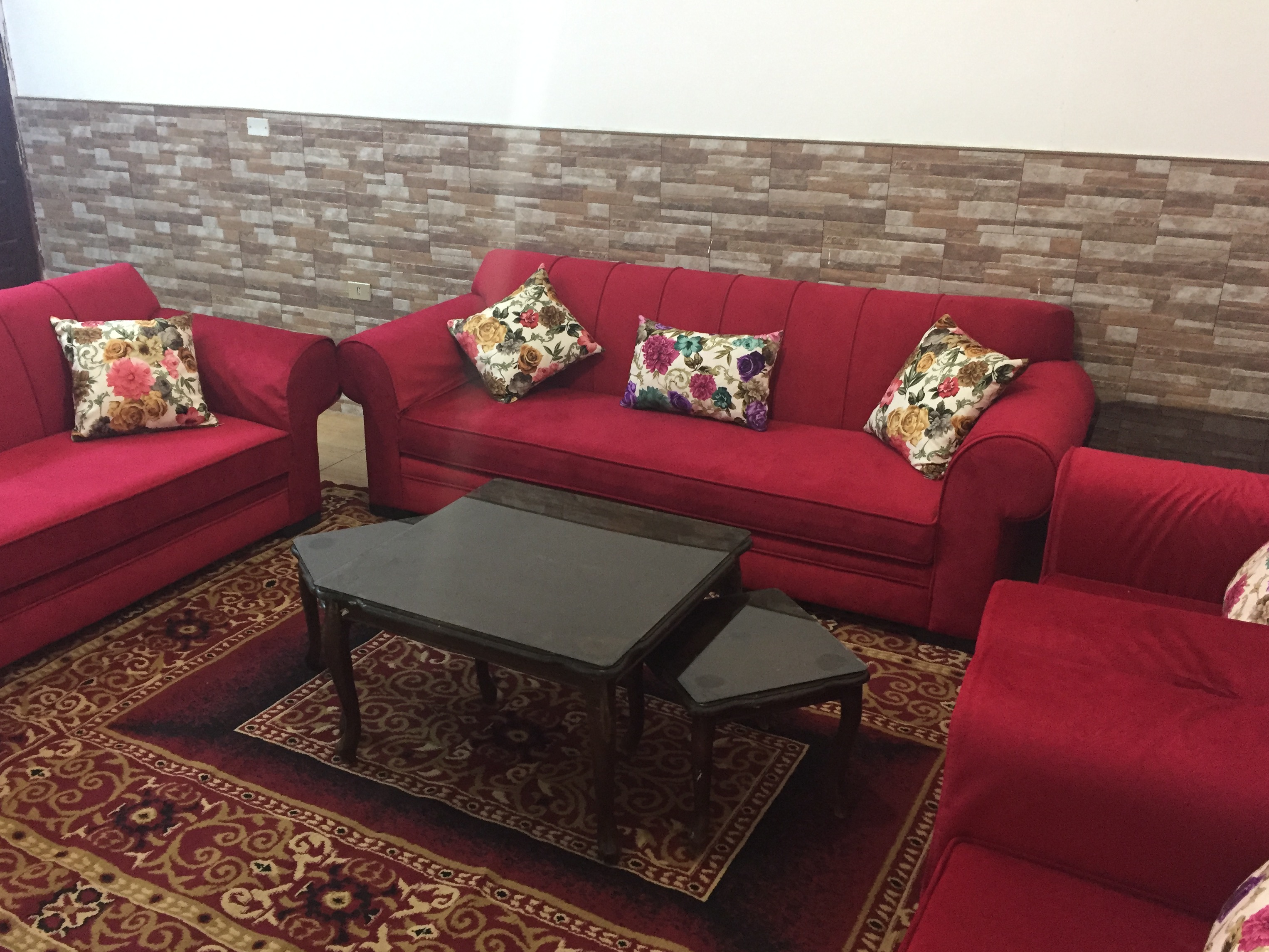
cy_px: 506
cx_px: 592
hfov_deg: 58.3
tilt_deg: -23.6
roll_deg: +0.3
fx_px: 1136
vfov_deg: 45.4
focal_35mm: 31
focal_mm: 4.15
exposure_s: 1/20
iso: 250
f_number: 2.2
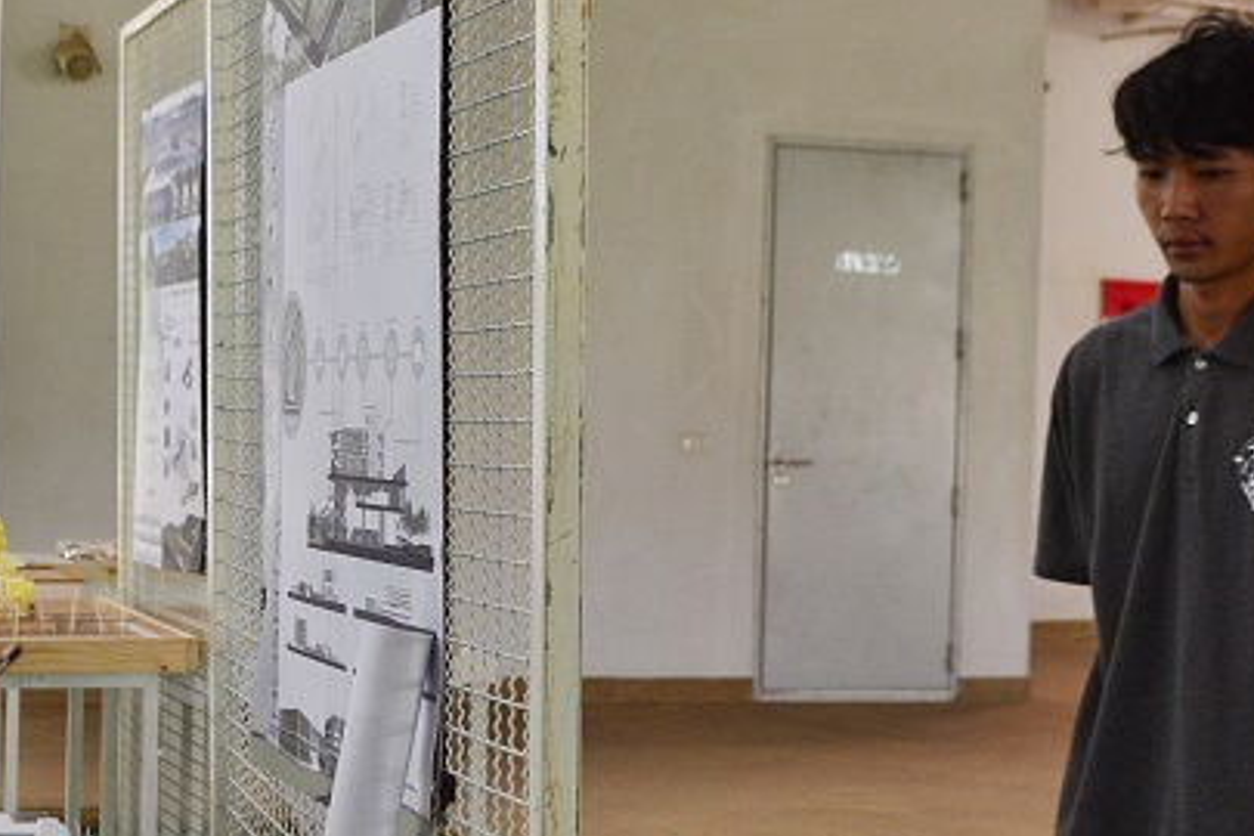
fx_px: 2682
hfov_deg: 26.3
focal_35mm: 77
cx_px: 554
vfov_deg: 17.7
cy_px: 398
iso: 280
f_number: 5
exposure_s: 1/100
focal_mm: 26
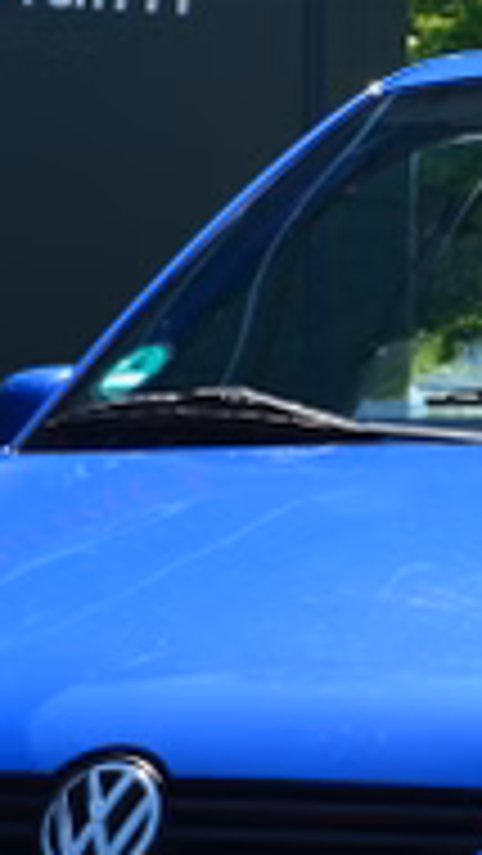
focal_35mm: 344
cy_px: 549
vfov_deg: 6.3
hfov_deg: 3.5
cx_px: 392
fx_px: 7809
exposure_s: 1/125
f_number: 11
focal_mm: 52
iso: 180
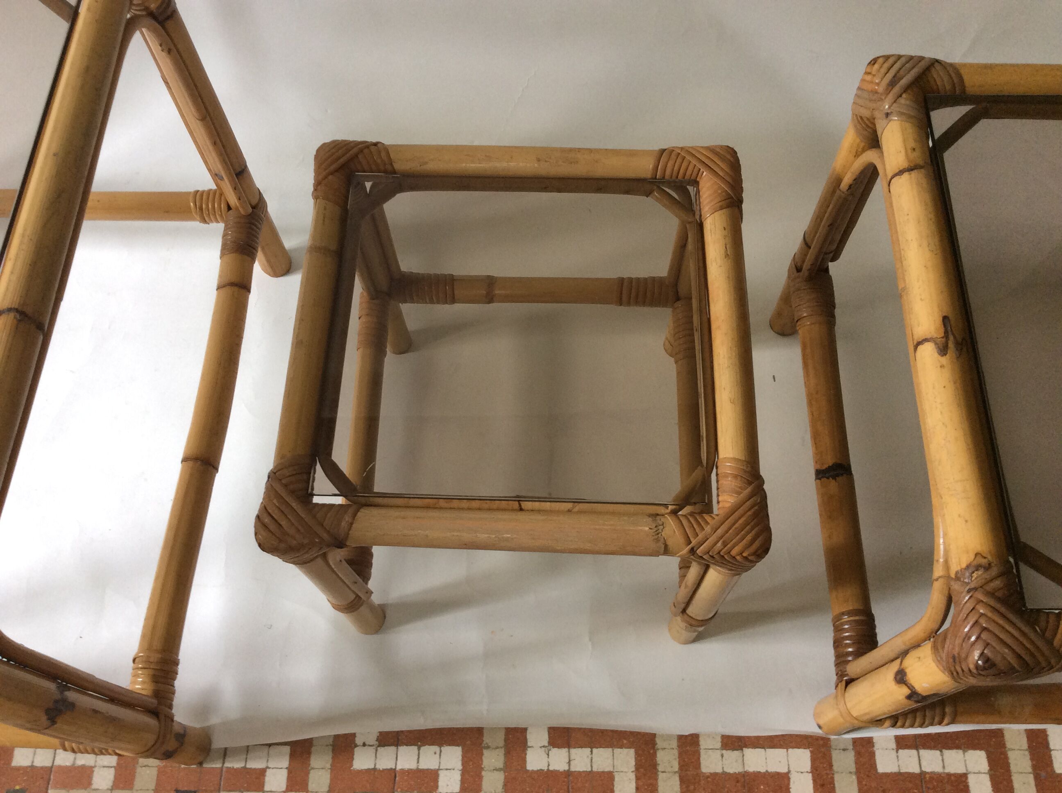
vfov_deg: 44.1
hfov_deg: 56.9
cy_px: 396
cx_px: 531
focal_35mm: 32
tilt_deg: -65.6
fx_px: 980
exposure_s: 1/25
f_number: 2.4
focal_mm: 3.3
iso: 80
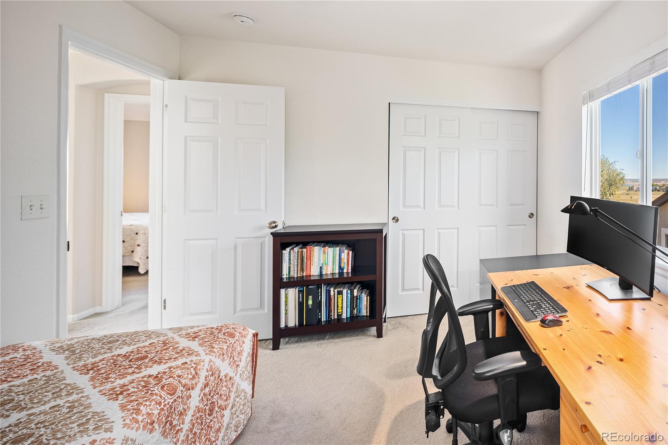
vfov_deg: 70.4
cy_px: 222
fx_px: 315
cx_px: 334
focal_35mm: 17
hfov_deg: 93.3
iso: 400
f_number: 8
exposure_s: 1/3
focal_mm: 17
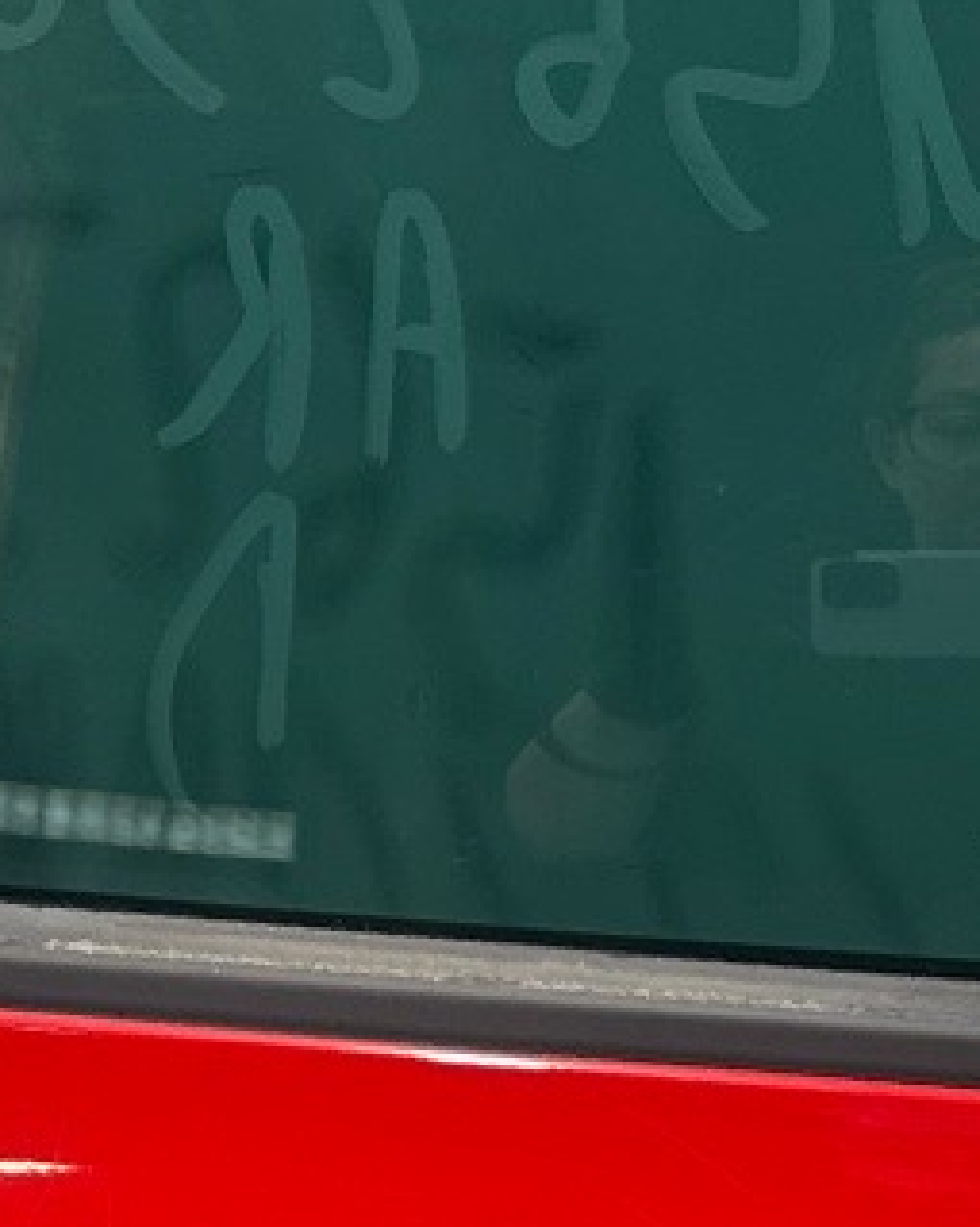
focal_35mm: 141
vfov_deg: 13.4
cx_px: 477
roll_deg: -1.6
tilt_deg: -29.2
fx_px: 5114
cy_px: 1285
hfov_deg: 10.9
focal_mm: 6.76
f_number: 1.78
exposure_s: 1/100
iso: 100
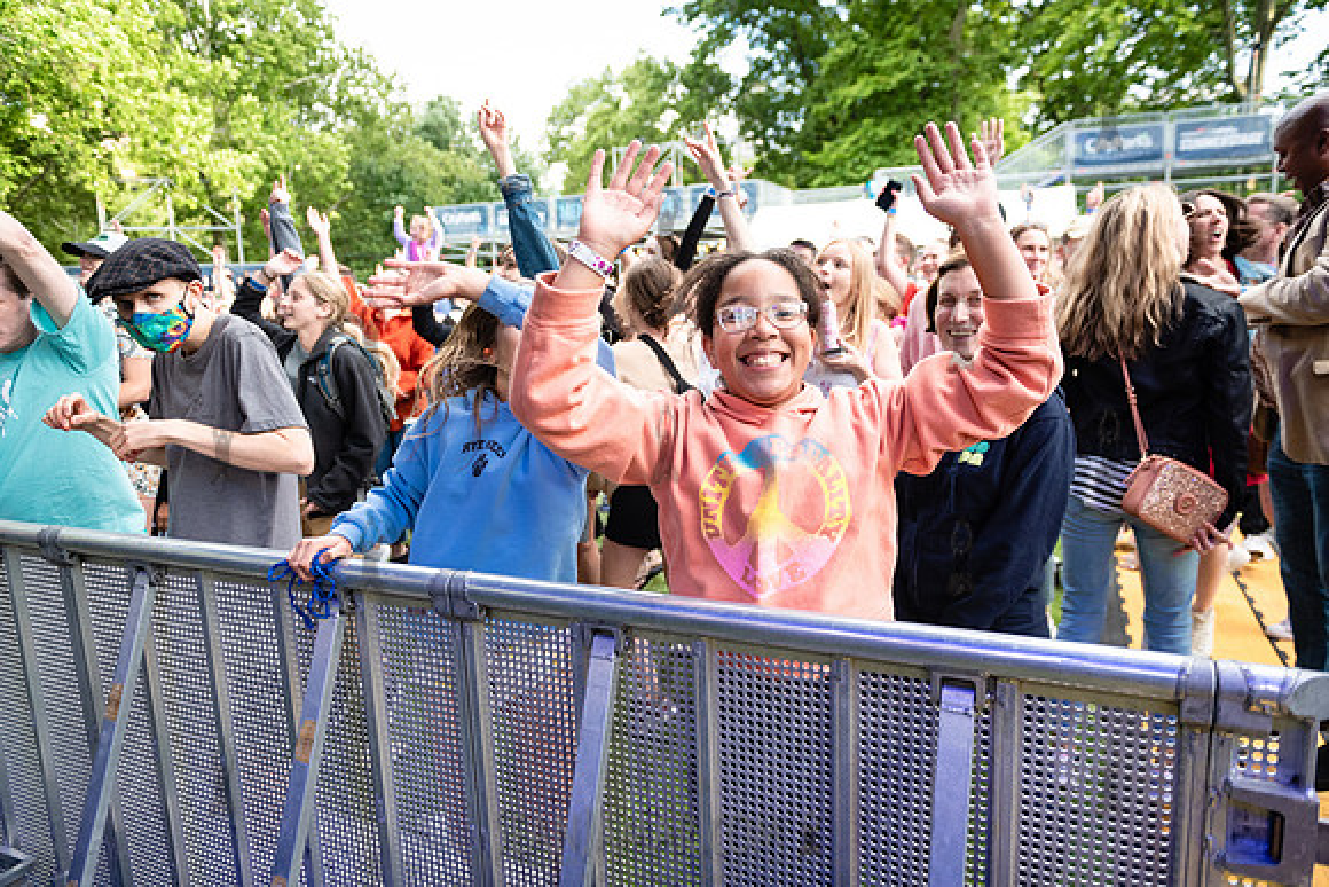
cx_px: 664
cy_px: 444
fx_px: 886
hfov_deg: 73.7
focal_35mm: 24
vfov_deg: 53.2
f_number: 3.2
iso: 1000
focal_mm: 24
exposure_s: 1/800
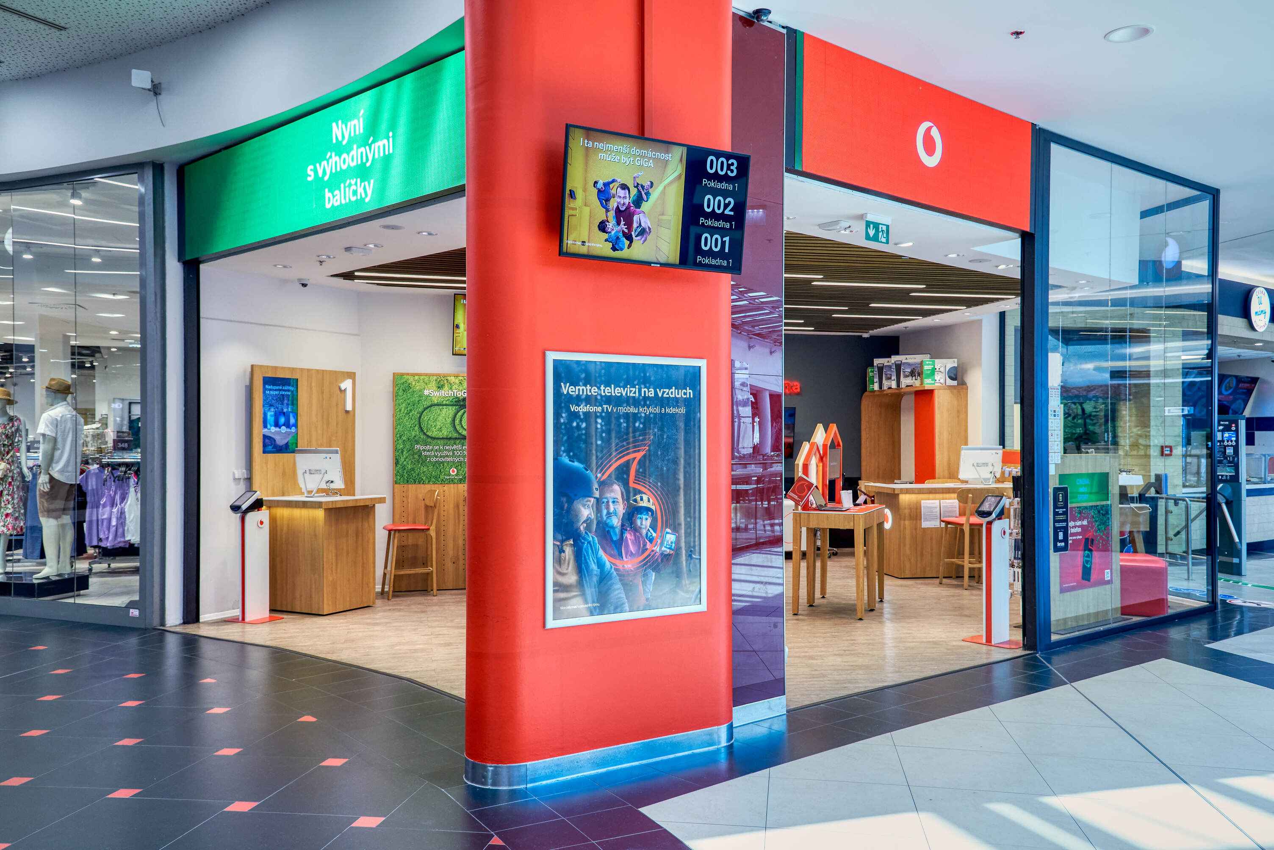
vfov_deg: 43.6
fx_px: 1062
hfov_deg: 61.9
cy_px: 425
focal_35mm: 30
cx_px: 637
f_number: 7.1
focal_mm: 30
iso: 720
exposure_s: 1/40
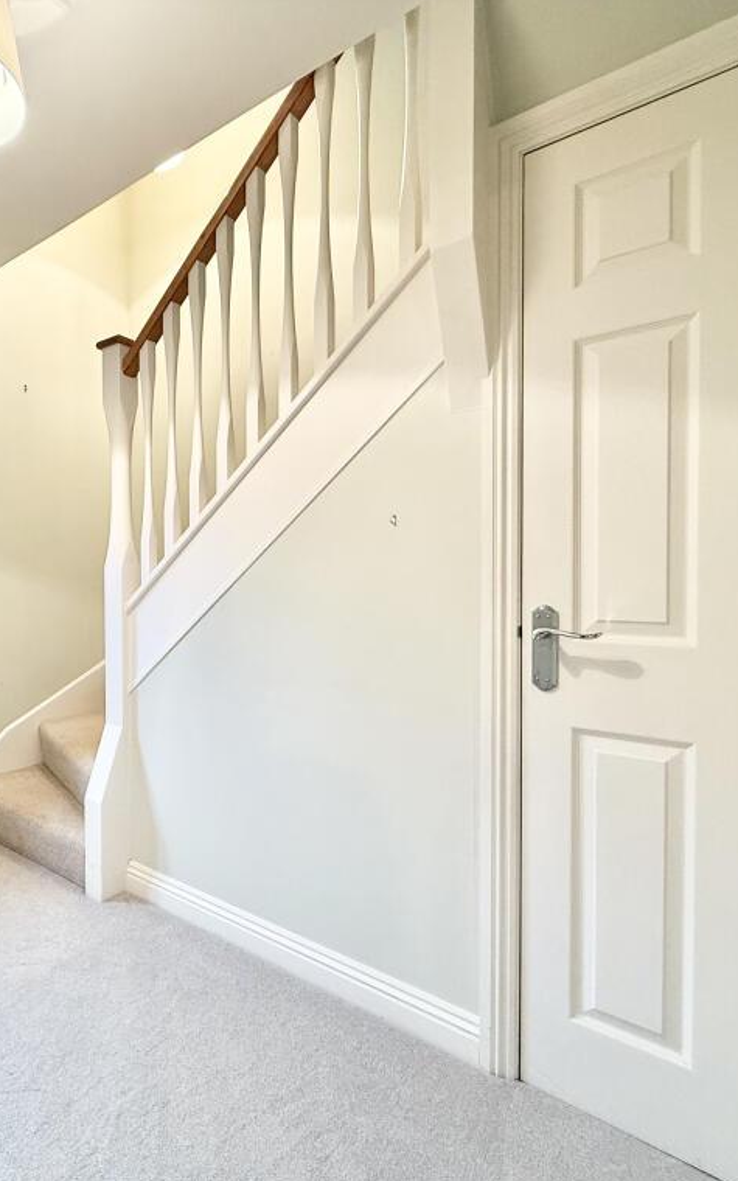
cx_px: 190
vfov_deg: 85.1
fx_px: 644
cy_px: 592
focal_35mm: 20
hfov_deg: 56.8
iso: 200
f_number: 2.2
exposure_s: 1/50
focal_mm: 2.22
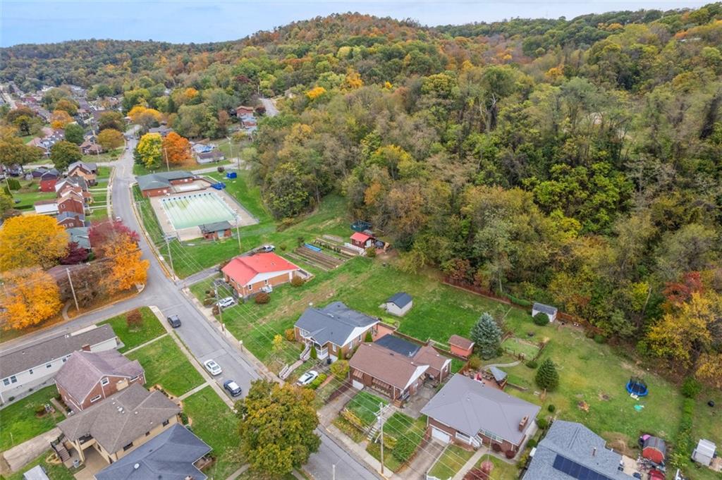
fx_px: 441
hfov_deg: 78.6
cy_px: 240
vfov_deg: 57.1
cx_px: 361
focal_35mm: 22
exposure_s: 1/160
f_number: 2.8
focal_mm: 8.38
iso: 230
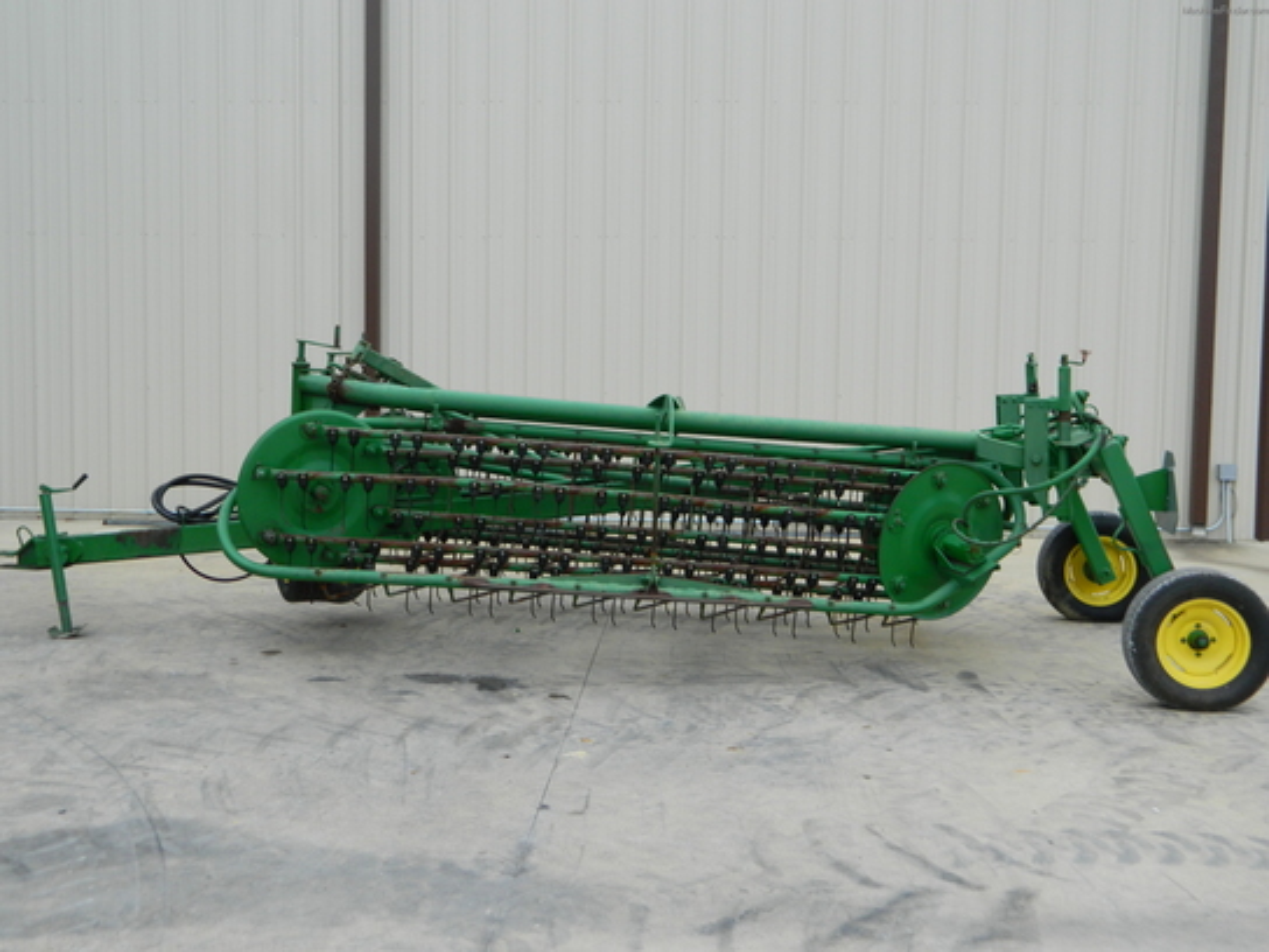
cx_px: 634
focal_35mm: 41
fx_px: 1503
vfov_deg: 35.1
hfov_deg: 45.8
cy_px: 476
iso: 80
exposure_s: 1/160
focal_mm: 7.3
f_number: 3.5
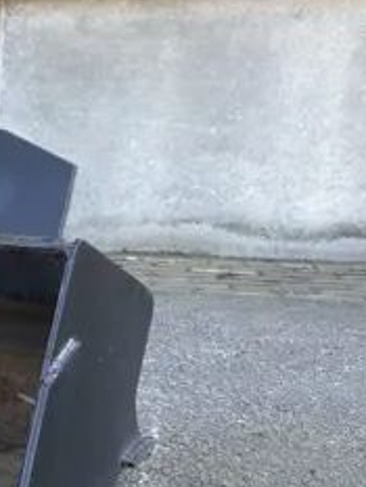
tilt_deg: -12.6
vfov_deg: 29.1
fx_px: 930
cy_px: 339
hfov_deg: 18.3
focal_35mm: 66
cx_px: -259
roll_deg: +0.2
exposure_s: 1/186
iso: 50
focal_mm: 6.76
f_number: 1.78
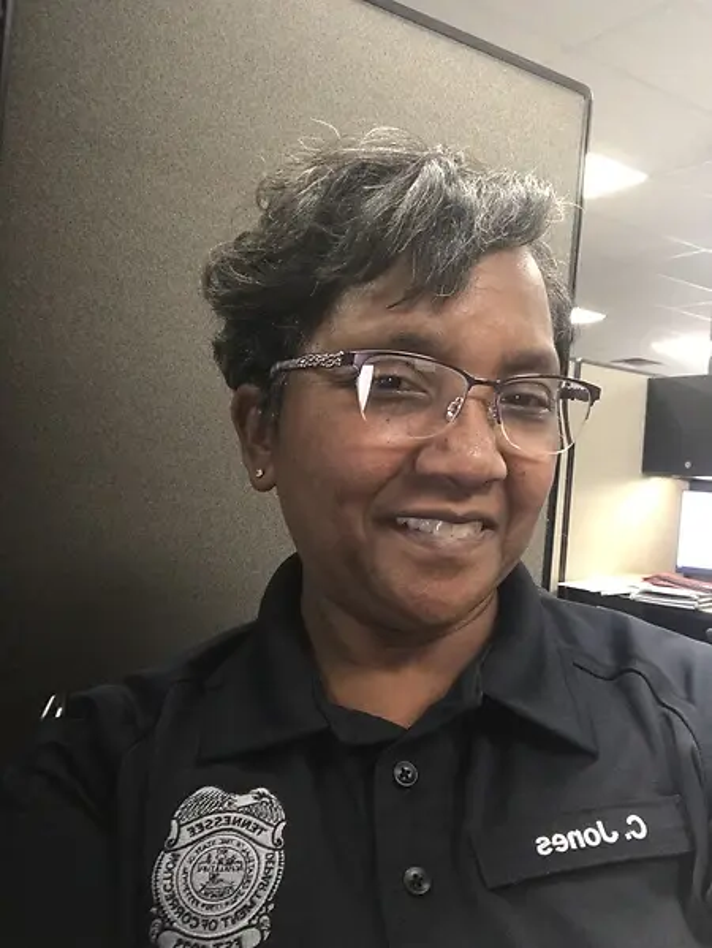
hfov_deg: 44.2
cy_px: 474
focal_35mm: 32
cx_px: 356
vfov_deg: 56.8
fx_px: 877
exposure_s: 1/20
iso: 160
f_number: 2.2
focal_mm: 2.87
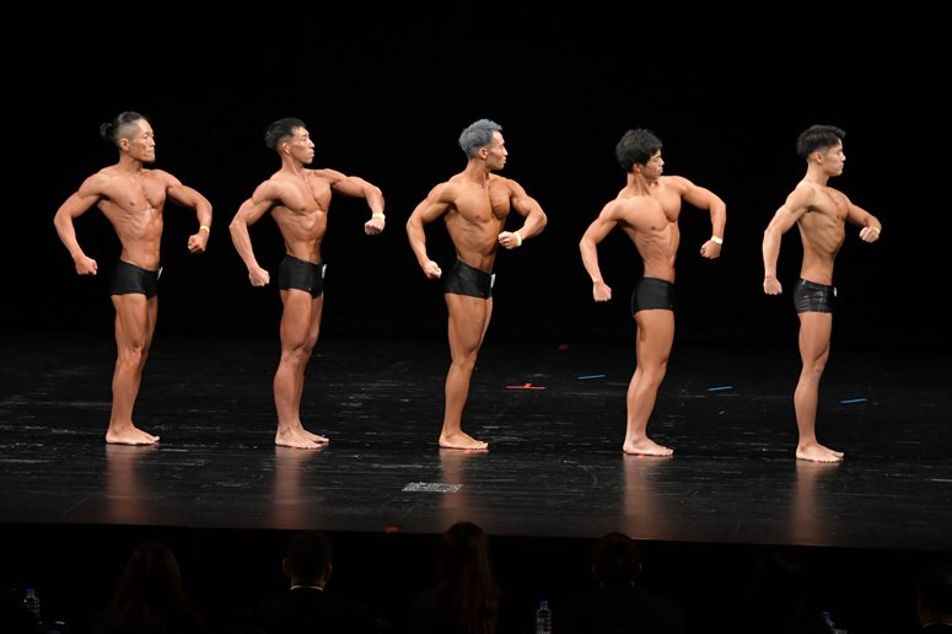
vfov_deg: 8.2
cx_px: 476
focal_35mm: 168
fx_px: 4441
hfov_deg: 12.2
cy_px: 317
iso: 2500
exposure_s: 1/400
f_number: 5.6
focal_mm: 112
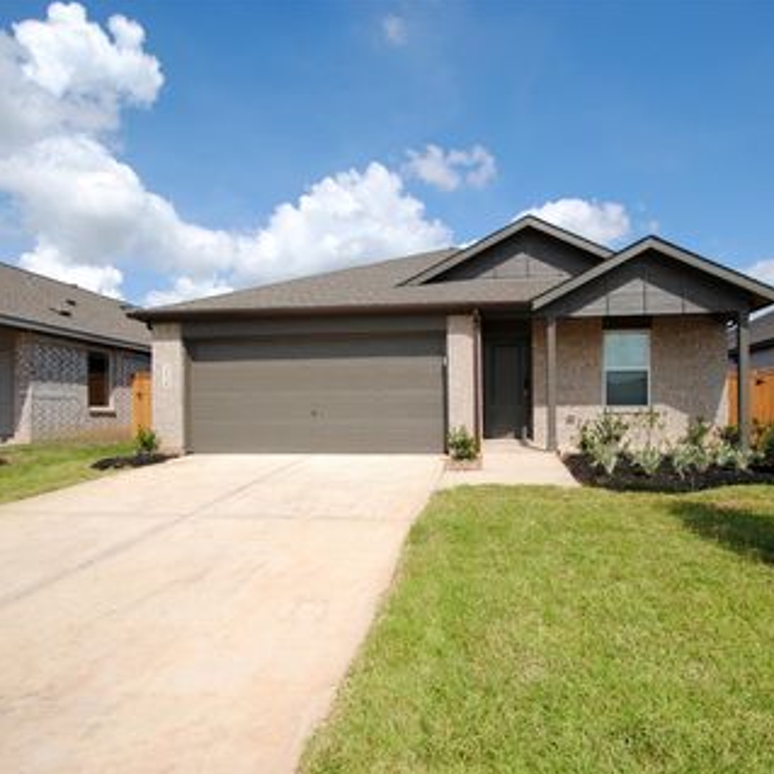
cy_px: 403
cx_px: 412
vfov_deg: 74.8
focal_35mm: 20
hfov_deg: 74.7
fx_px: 506
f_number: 4
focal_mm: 10
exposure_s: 1/1250
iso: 100
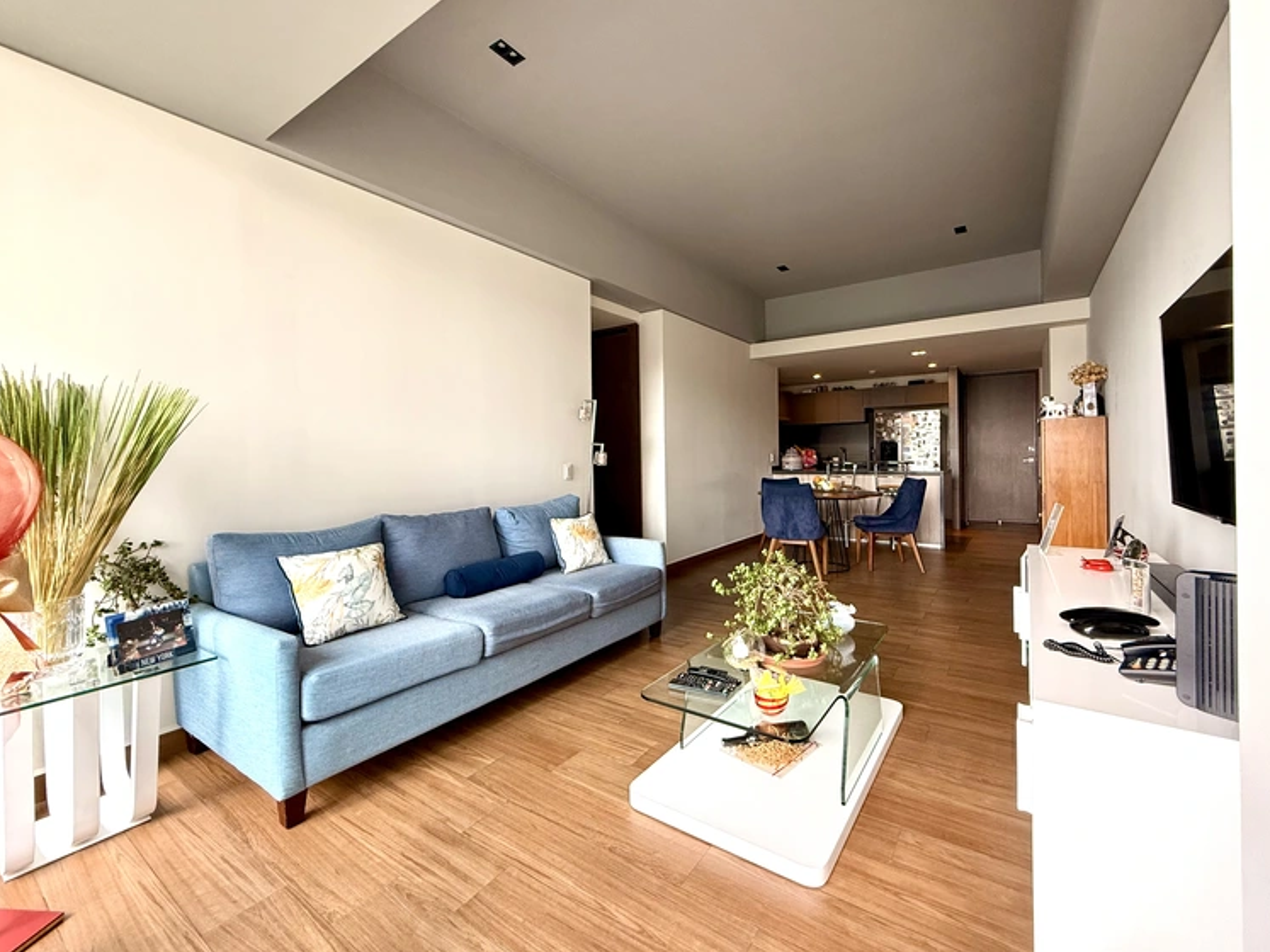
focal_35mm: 15
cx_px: 639
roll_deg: +1.3
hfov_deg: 98.2
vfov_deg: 81.7
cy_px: 454
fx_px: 550
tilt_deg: +0.3
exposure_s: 1/99
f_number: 2.2
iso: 200
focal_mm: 2.22
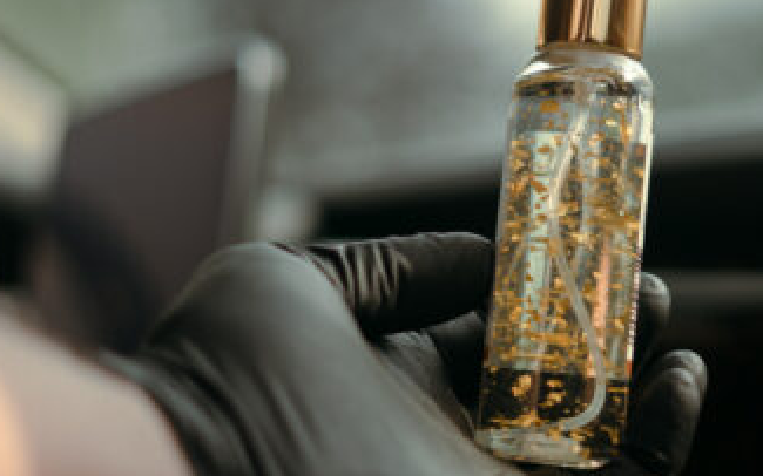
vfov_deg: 13.9
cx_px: 559
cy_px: 216
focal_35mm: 94
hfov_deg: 21.9
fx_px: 1954
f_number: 1.8
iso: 50
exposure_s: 1/400
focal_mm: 50
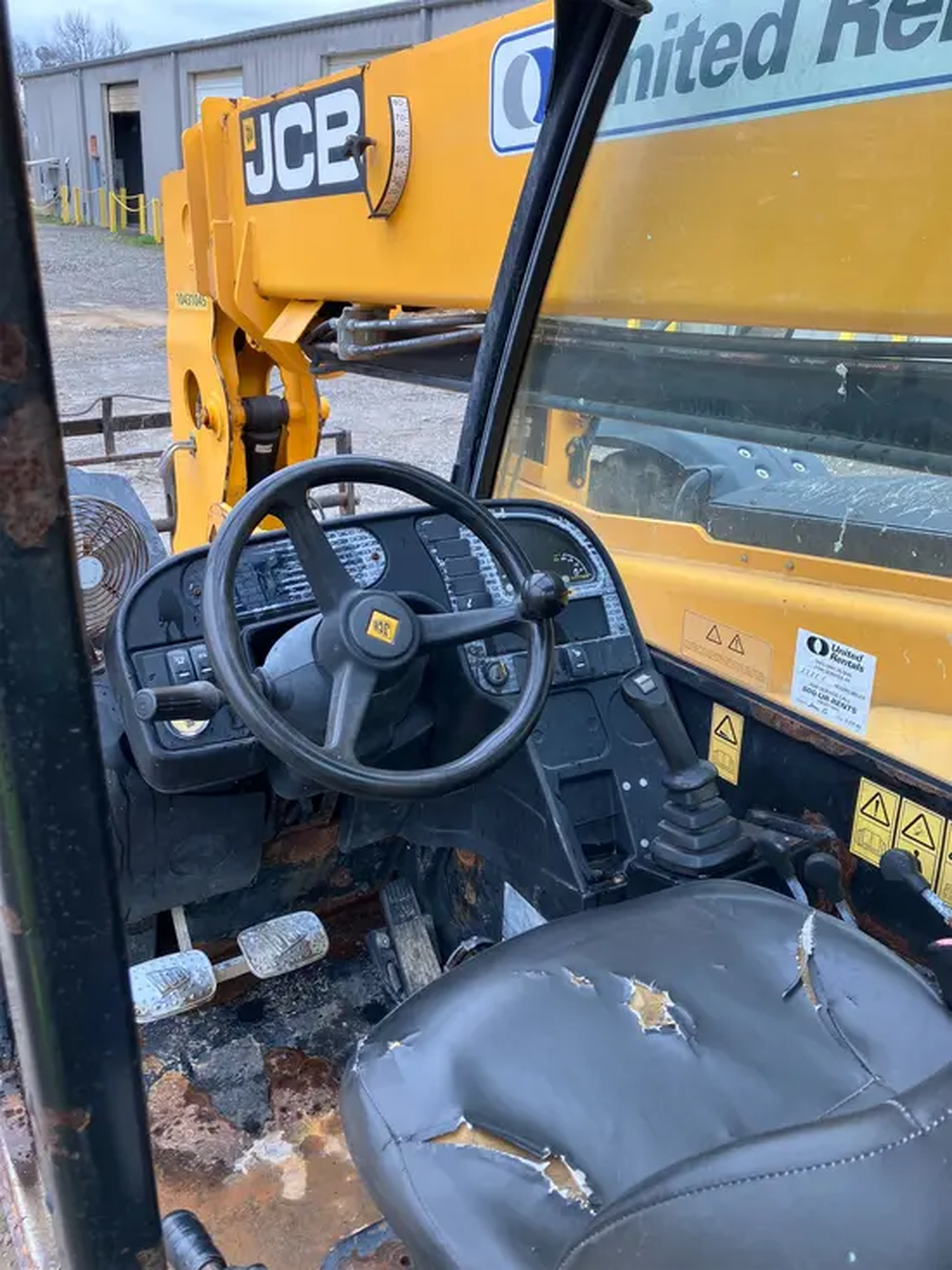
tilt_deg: -22.2
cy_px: 635
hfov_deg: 49.8
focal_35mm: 28
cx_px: 476
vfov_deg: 63.4
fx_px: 1026
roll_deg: -4.0
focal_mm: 3.99
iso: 32
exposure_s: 1/121
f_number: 1.8
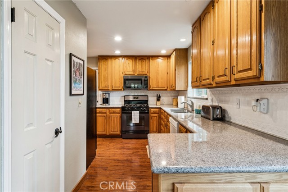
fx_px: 156
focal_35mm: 20
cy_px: 96
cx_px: 144
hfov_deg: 85.5
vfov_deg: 63.2
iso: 100
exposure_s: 1.3
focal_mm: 19.5
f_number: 13
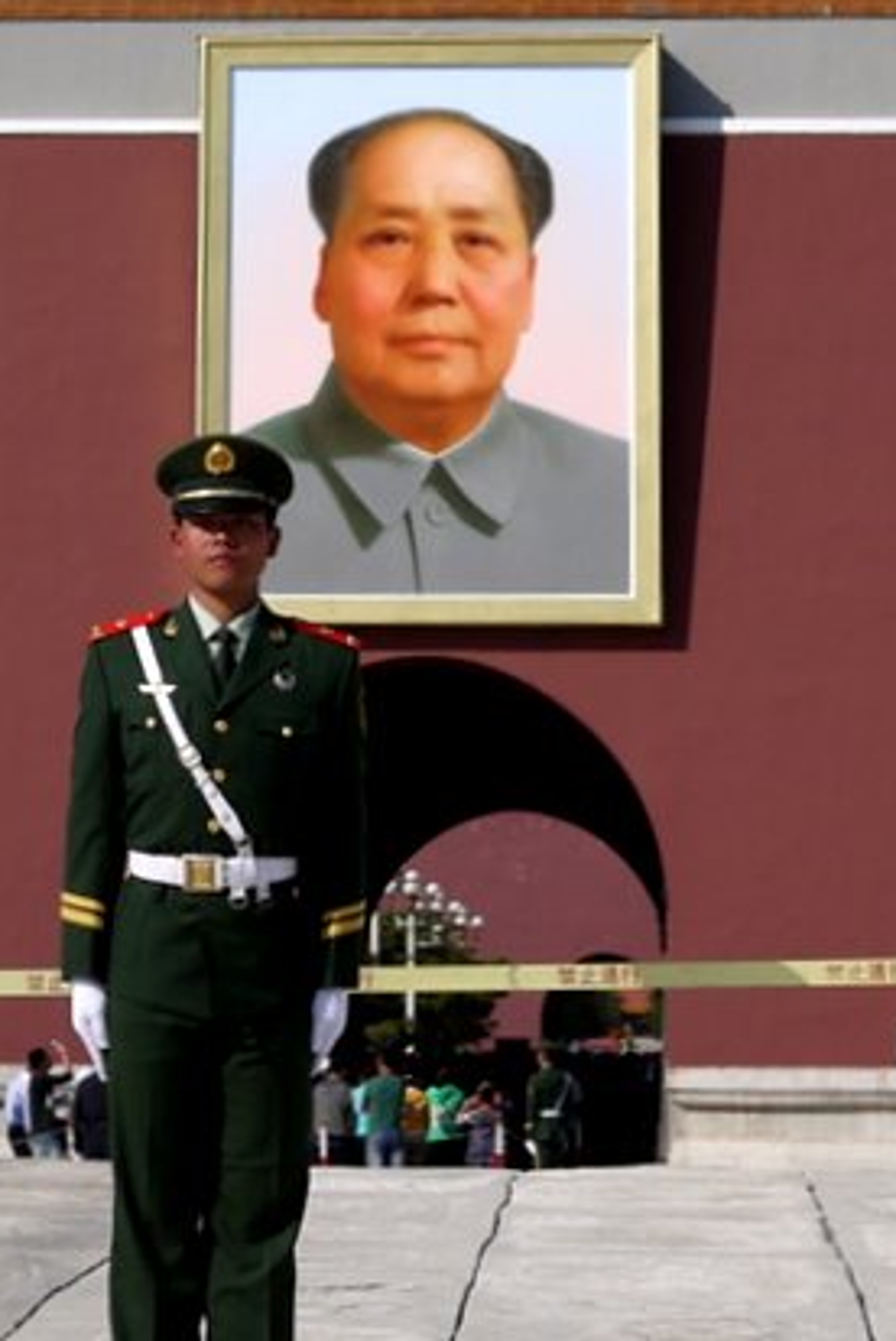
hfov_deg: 8.5
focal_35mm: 161
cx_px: 386
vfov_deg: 12.6
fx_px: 6000
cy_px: 26
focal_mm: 20
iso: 100
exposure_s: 1/3200
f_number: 3.5
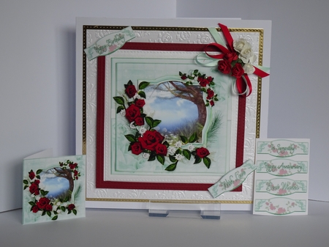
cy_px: 124
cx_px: 164
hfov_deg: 24.4
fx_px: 760
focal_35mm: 80
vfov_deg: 18.4
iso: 125
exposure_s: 1/80
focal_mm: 13.69
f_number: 5
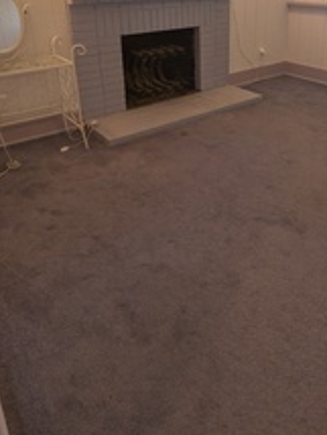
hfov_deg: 49.1
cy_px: 110
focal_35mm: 28
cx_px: 215
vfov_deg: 60.0
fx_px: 352
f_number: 1.95
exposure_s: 1/60
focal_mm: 2.23
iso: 60
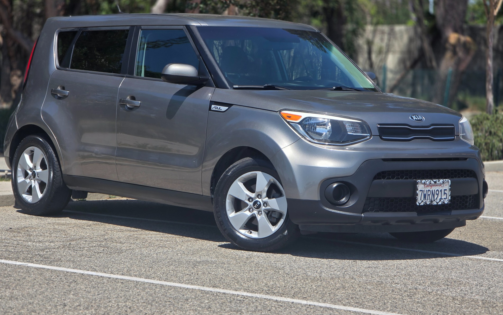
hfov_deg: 17.0
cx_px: 250
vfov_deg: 10.6
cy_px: 135
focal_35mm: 123
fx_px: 1686
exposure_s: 1/489
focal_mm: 18.6
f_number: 3.4
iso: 32
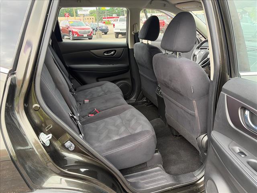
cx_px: 128
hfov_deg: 67.3
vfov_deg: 53.1
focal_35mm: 26
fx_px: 193
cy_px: 96
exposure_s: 1/206
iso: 80
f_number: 1.6
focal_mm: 5.96
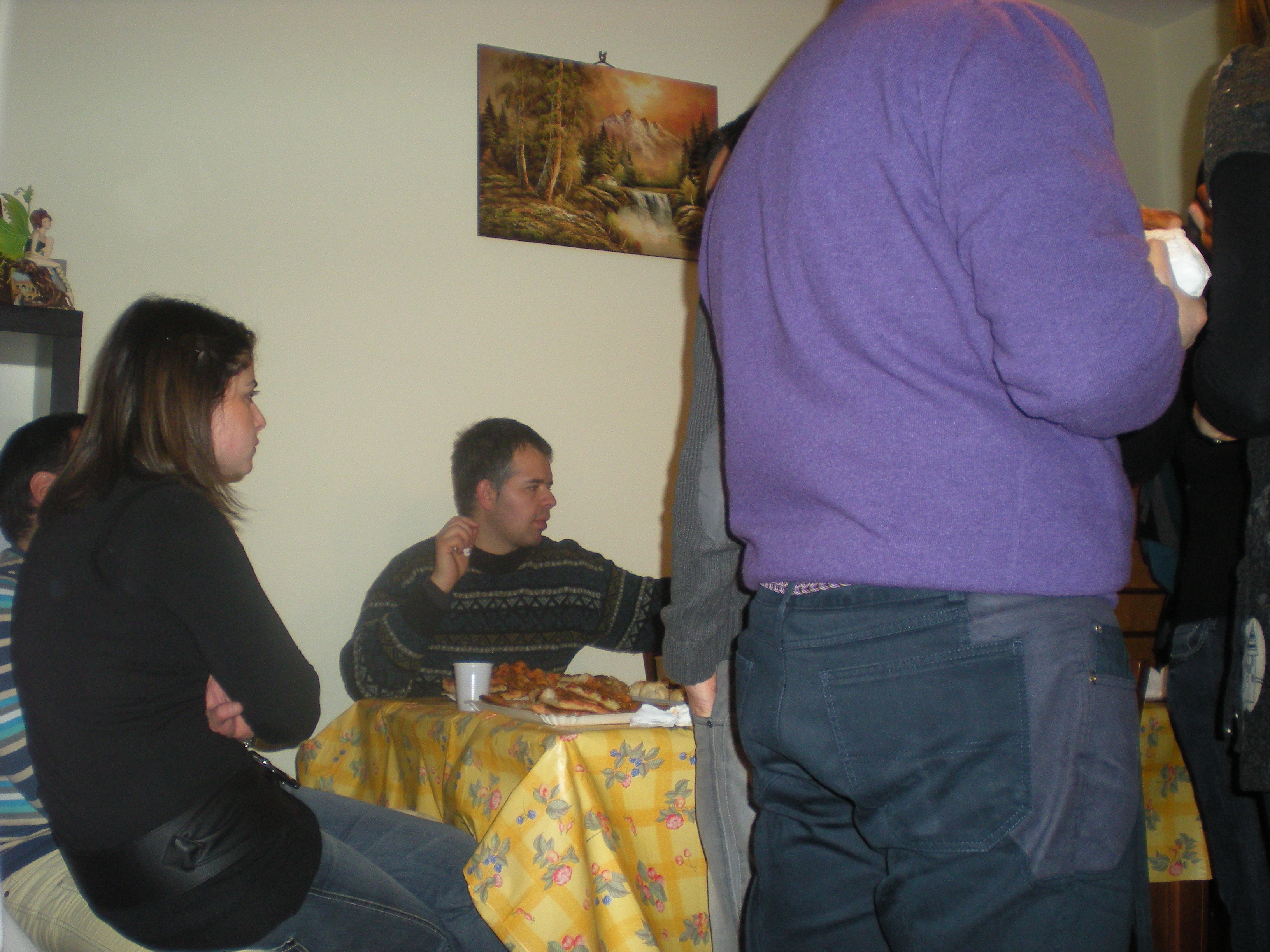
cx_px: 635
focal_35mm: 38
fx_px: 1394
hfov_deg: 49.0
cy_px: 476
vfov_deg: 37.7
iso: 195
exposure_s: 1/60
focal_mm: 6.3
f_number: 3.1
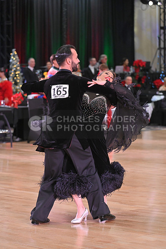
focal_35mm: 125
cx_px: 83
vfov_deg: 16.4
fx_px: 864
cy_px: 124
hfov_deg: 11.0
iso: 3200
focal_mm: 125
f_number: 4.5
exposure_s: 1/400
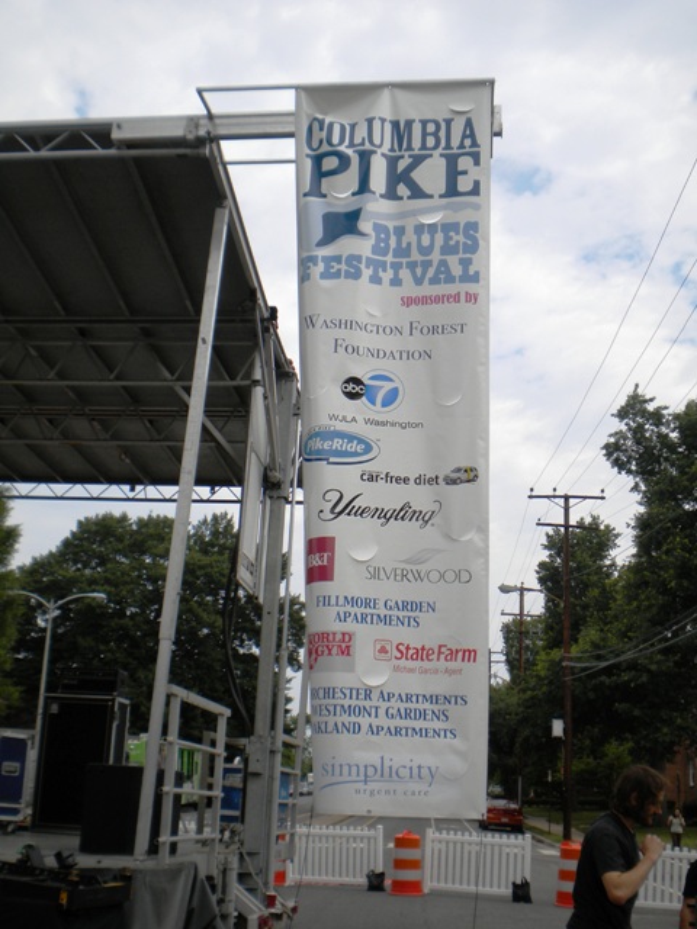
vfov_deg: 45.8
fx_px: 1101
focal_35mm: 41
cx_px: 348
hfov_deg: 35.1
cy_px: 464
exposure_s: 1/604
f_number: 4.9
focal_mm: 7.4
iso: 80
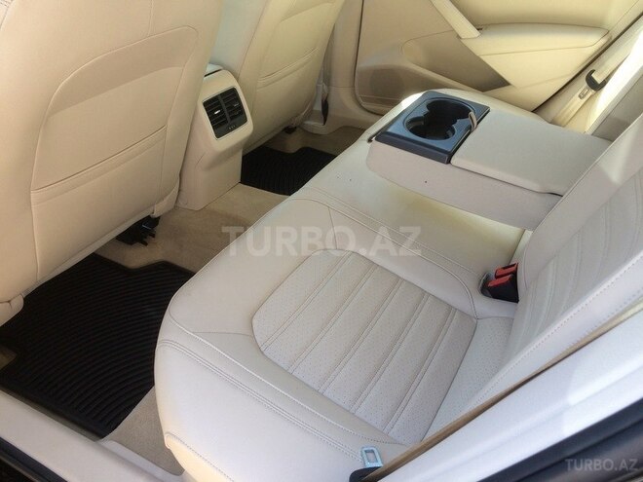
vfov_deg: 48.2
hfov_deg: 61.7
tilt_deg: -35.5
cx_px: 322
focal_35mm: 29
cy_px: 241
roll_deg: -2.8
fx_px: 539
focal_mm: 4.15
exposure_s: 1/134
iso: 32
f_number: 2.2
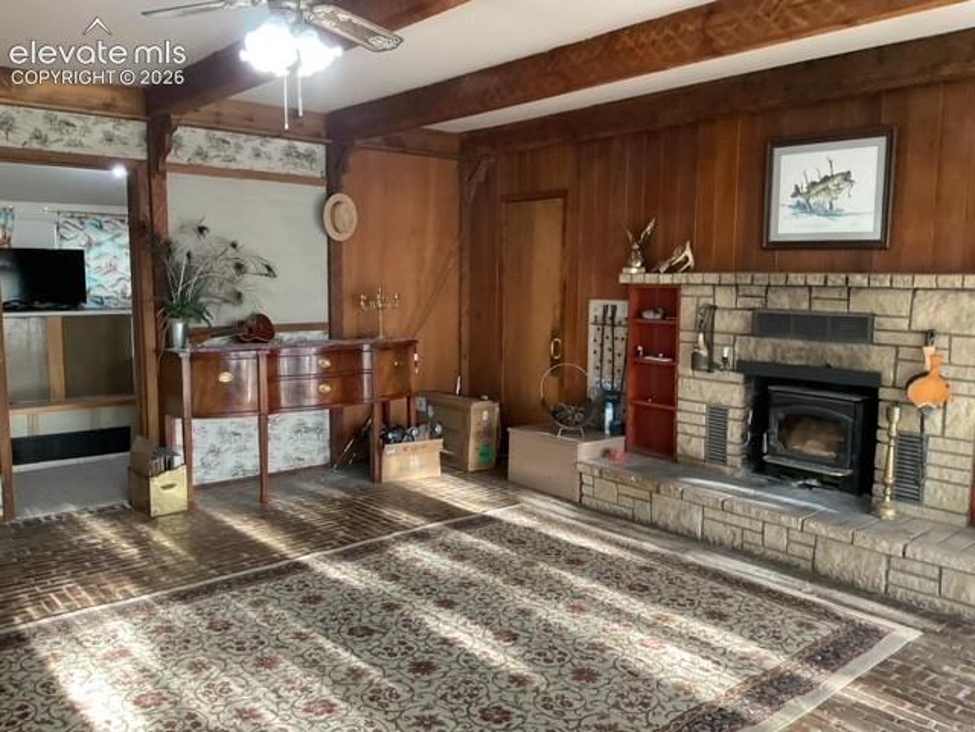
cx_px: 488
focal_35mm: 29
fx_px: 817
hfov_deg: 61.7
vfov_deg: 48.2
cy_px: 366
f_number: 1.8
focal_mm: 3
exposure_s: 1/60
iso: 200
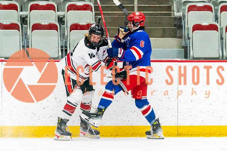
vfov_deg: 4.0
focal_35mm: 343
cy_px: 84
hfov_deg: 6.0
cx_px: 112
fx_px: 2165
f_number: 2.8
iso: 3200
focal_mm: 179
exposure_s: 1/1000
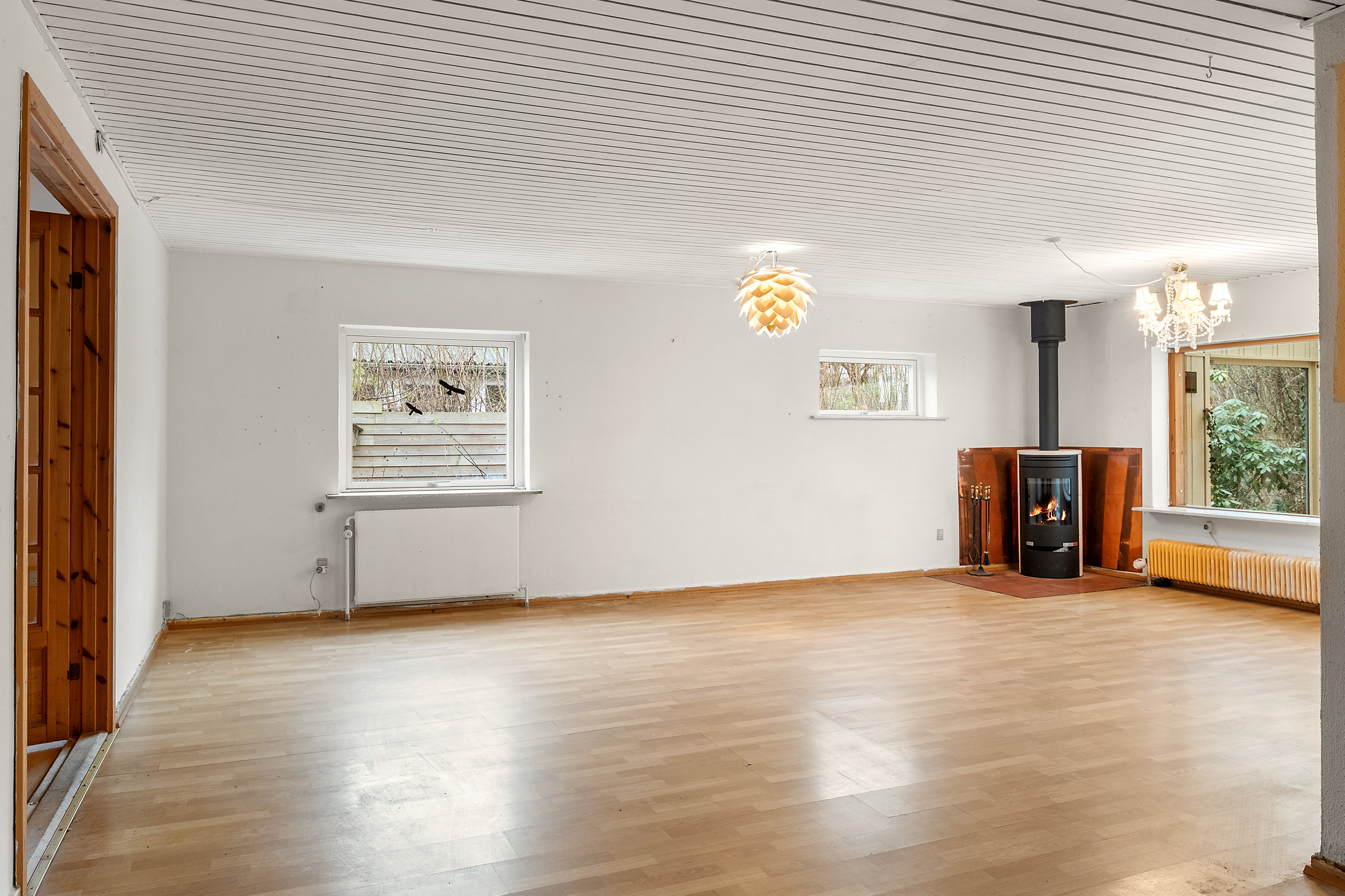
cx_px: 679
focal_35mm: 26
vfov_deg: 49.5
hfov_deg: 69.4
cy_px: 444
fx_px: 971
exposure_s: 1/1.25
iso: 200
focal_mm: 16.6
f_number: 6.4
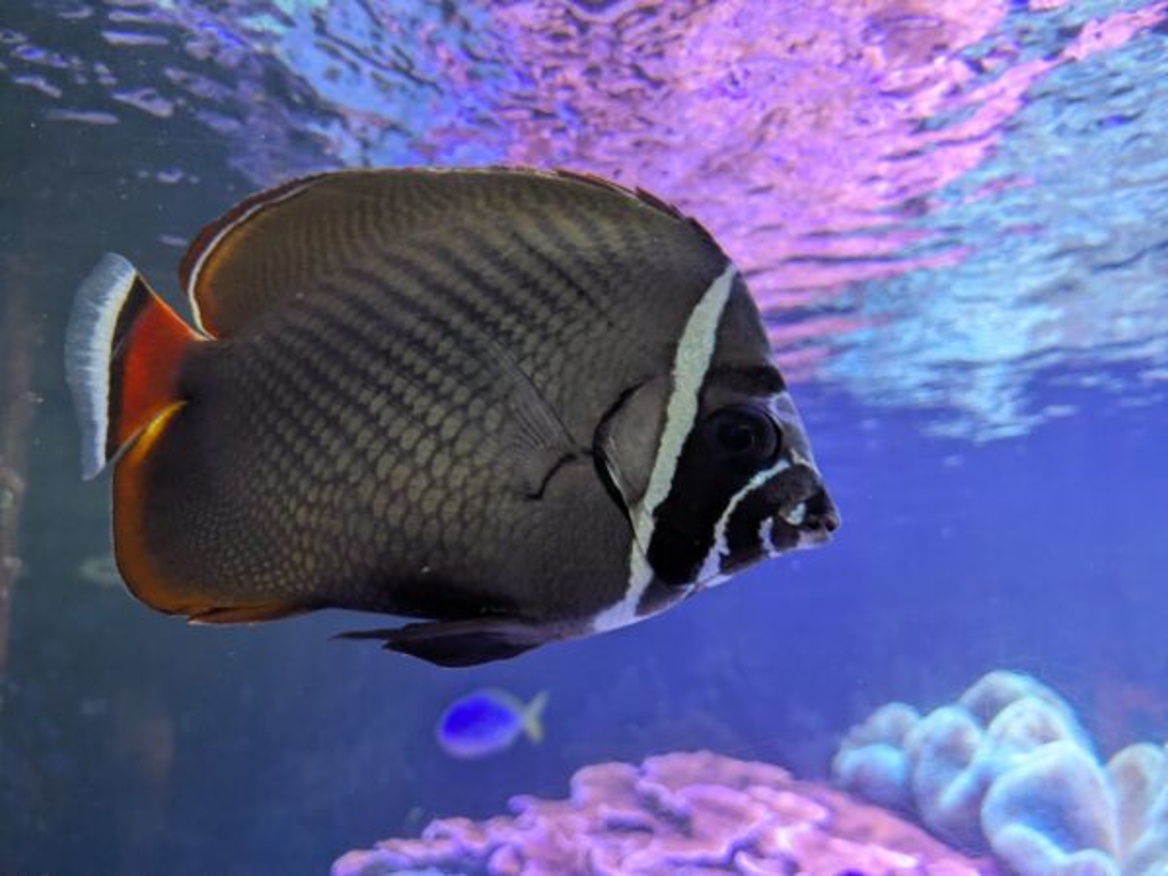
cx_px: 584
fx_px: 911
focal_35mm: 27
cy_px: 438
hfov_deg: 65.3
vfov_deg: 51.4
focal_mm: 4.38
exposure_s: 1/99.9
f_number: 1.73
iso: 165
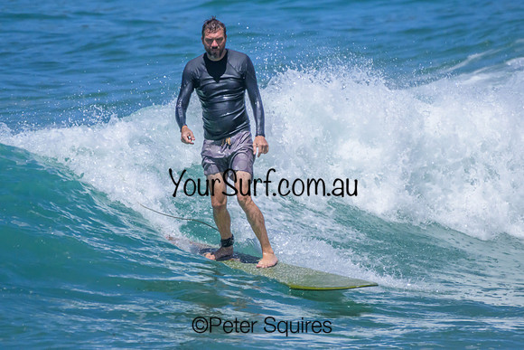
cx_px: 299
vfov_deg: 1.5
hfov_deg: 2.3
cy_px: 150
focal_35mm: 913
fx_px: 13292
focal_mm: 800
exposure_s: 1/2000
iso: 2800
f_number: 11
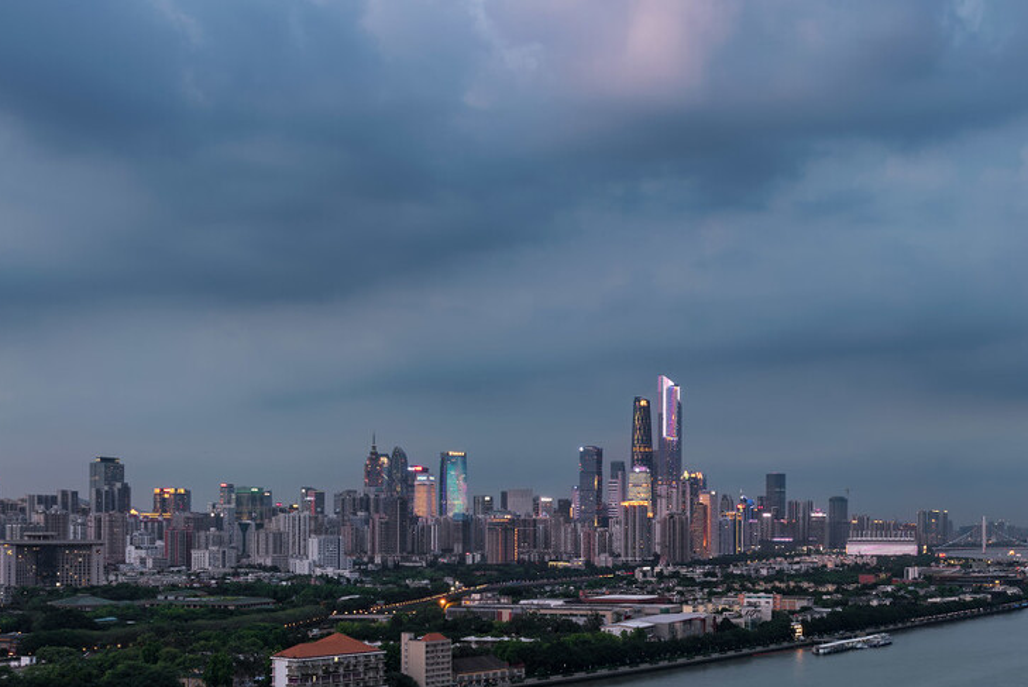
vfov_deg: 26.2
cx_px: 757
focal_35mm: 51
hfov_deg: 38.0
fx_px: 1457
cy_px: 509
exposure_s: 1/1.25
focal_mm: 31
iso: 100
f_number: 8
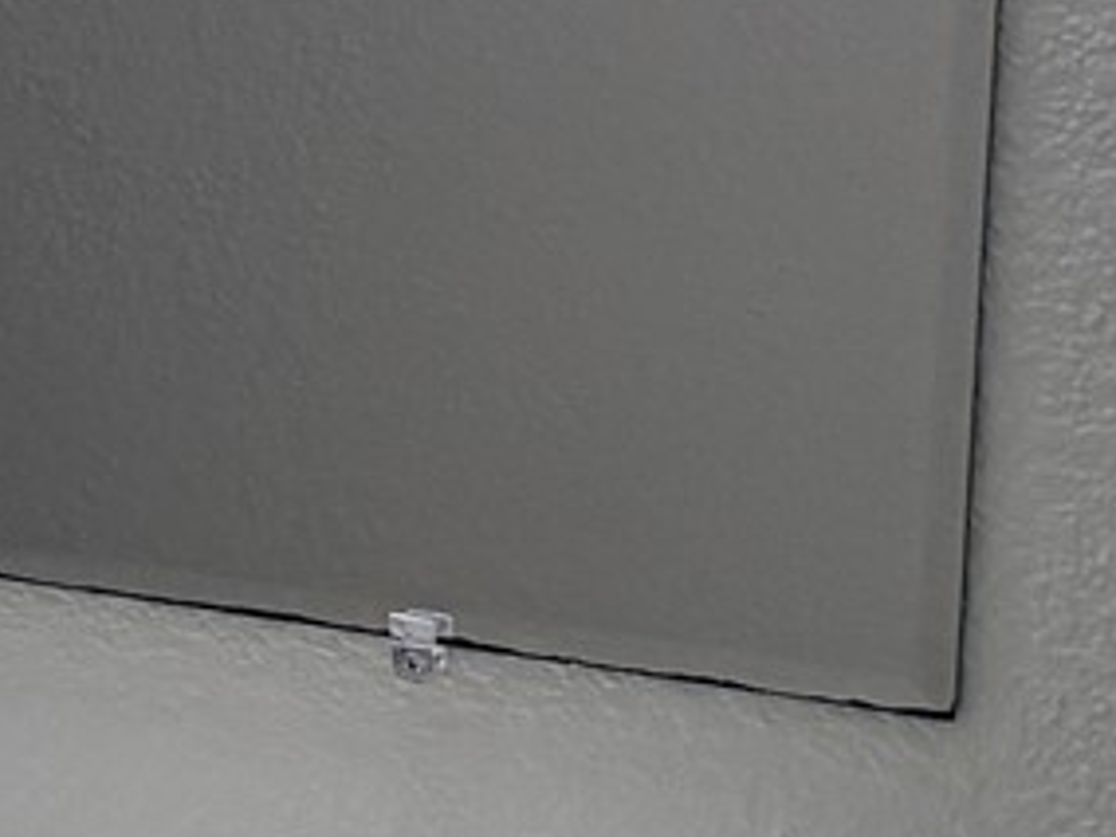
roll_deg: -0.1
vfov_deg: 8.5
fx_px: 5577
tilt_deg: -4.7
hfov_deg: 8.5
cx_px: -2711
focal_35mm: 173
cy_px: -59
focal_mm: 6.76
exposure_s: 1/120
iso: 80
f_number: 1.78
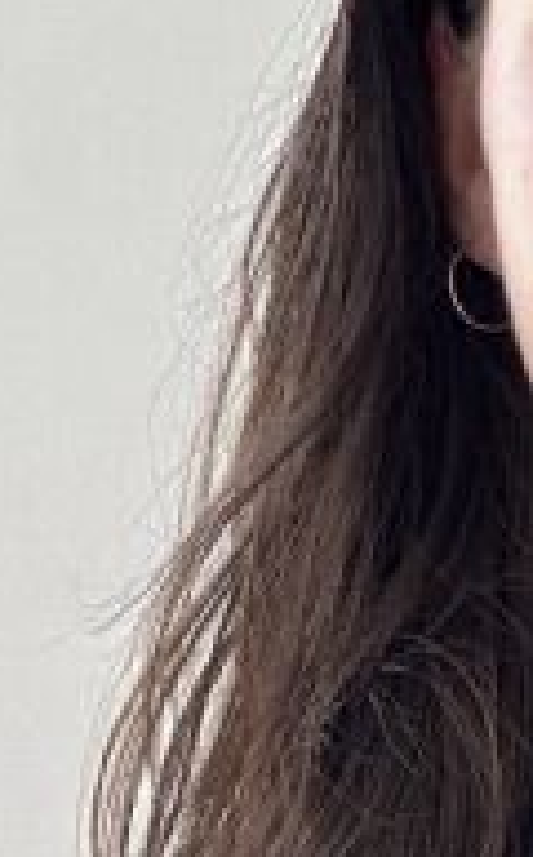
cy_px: 293
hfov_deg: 12.4
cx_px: 826
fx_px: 2310
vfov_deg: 21.0
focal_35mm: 99
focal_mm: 2.69
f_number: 1.9
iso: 80
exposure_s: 1/101
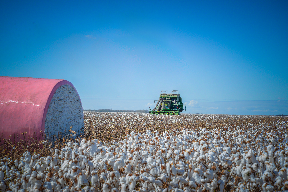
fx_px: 680
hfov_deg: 23.9
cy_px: 96
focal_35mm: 85
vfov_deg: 16.1
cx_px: 144
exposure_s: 1/320
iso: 100
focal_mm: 85
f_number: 9
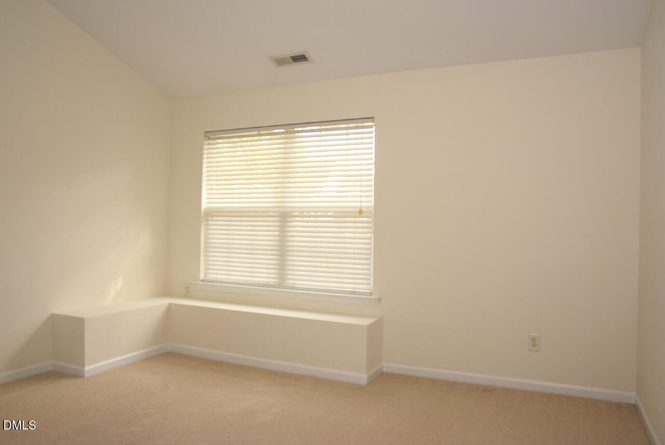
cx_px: 332
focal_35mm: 26
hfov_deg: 70.4
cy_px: 222
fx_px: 471
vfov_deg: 50.5
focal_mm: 17
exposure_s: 1/100
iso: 400
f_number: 5
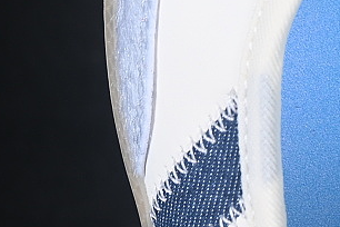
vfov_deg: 5.1
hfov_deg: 7.7
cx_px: 410
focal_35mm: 265
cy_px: -130
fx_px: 2503
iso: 160
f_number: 7.1
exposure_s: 1/80
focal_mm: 50
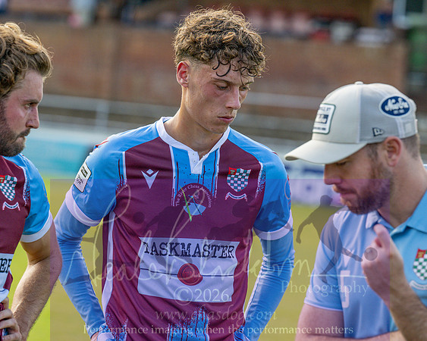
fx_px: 2539
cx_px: 180
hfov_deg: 9.6
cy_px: 176
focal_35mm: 201
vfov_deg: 7.7
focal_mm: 135
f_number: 4
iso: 400
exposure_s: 1/1250
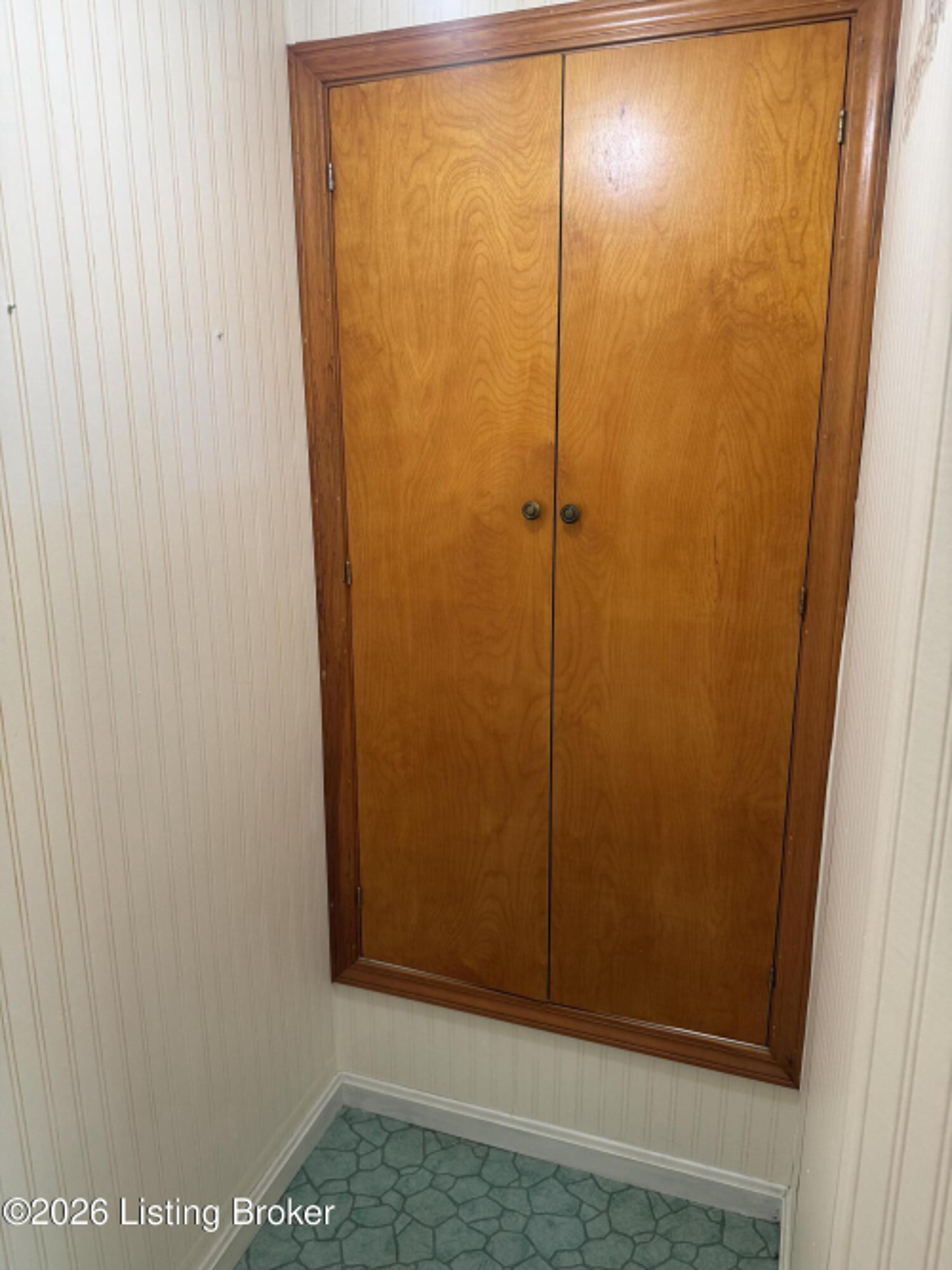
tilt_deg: -11.3
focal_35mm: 24
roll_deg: +3.2
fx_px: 880
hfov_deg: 56.8
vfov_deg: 71.6
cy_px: 635
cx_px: 476
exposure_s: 1/60
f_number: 1.78
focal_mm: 6.76
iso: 125
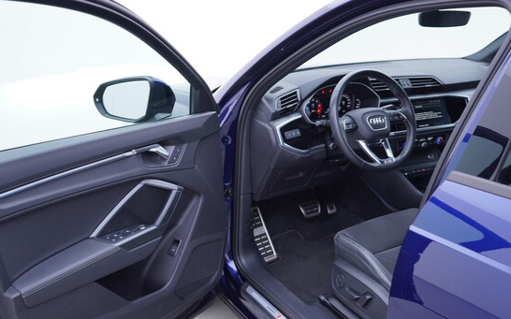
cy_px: 150
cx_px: 255
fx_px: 515
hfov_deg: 52.8
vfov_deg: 34.4
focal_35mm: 37
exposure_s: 1/40
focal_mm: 24
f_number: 2.8
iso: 125
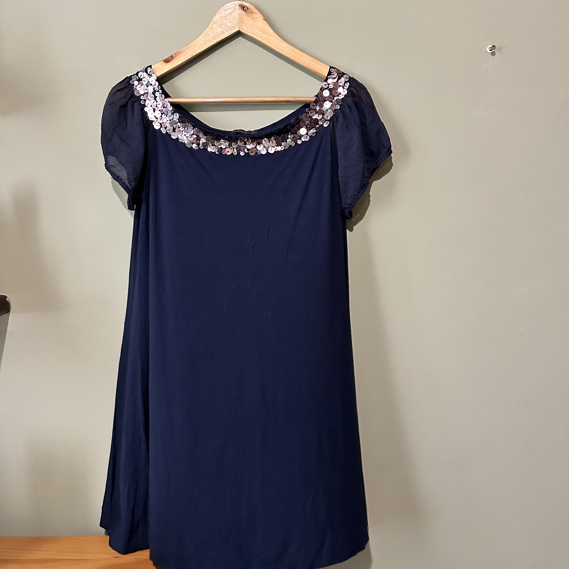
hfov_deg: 52.5
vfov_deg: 52.4
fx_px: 577
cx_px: 283
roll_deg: +0.4
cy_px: 249
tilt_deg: -8.1
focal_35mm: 31
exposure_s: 1/40
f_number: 1.5
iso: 500
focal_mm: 5.7
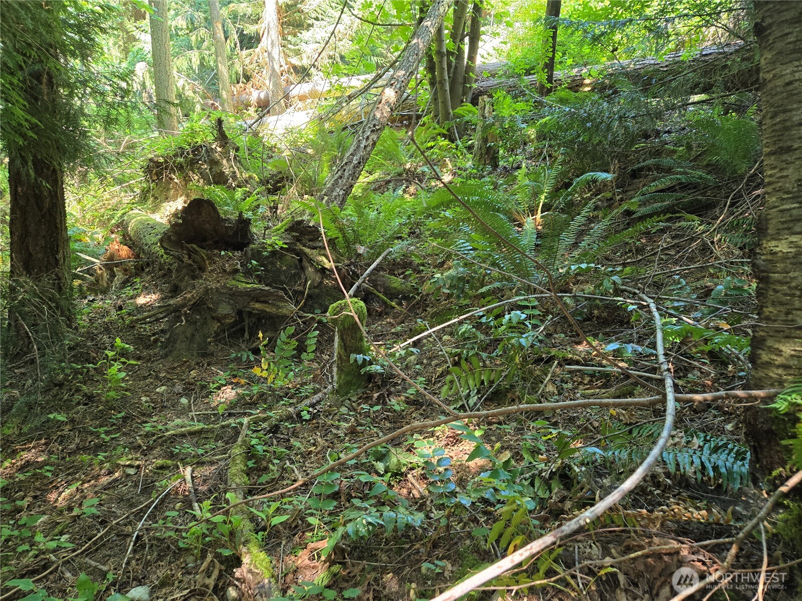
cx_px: 401
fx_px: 533
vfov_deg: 58.9
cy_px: 300
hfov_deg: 73.9
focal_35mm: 23
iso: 250
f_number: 1.8
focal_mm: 5.4
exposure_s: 1/120
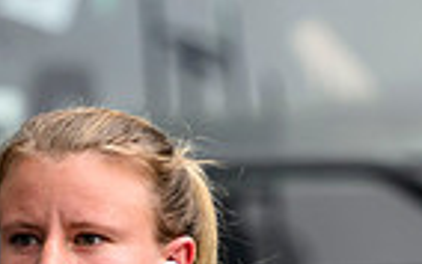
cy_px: 515
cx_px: 70
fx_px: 10555
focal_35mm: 917
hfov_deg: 2.3
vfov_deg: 1.4
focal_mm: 155
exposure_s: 1/800
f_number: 2.8
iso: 1000
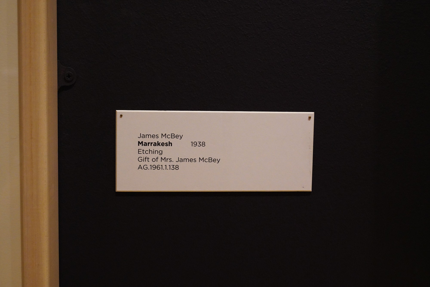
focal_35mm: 50
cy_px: 144
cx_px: 215
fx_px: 597
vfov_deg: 27.0
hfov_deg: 39.6
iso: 10000
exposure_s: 1/80
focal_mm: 50
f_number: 9
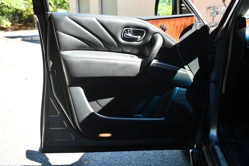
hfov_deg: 60.3
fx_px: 214
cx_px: 124
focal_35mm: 31
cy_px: 83
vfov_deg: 42.3
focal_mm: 21
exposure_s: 1/250
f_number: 4
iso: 400
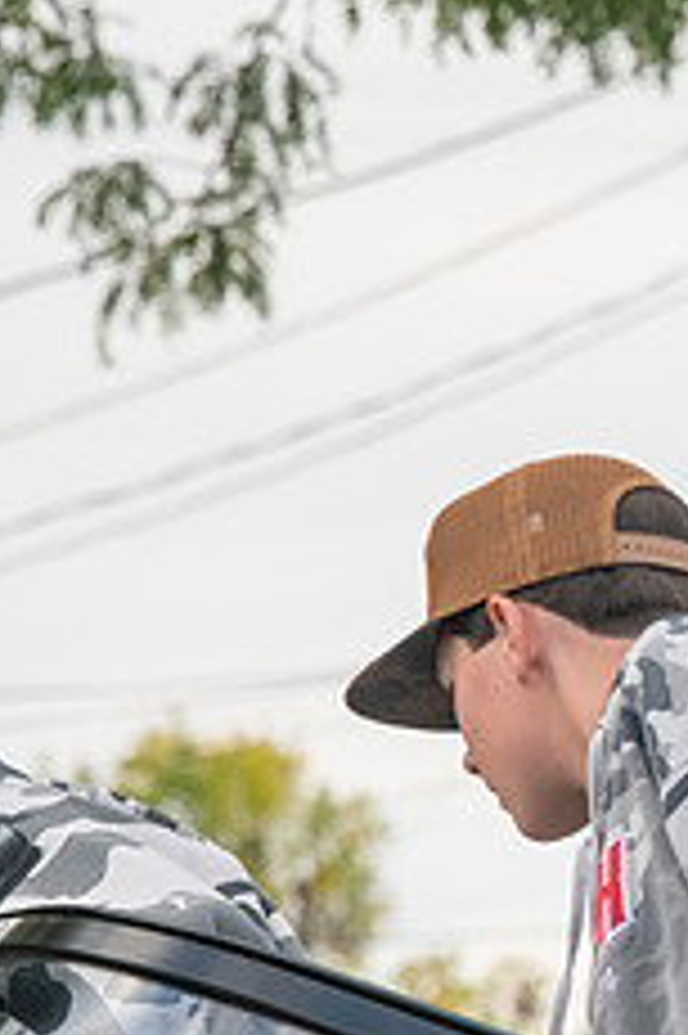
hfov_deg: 2.7
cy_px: 682
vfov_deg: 4.1
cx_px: 1147
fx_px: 14469
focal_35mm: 504
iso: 3200
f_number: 11
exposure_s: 1/500
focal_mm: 200
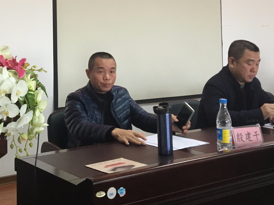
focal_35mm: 58
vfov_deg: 24.5
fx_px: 459
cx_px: 68
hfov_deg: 32.6
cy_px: 23
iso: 125
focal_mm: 4.15
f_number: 2.2
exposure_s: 1/33
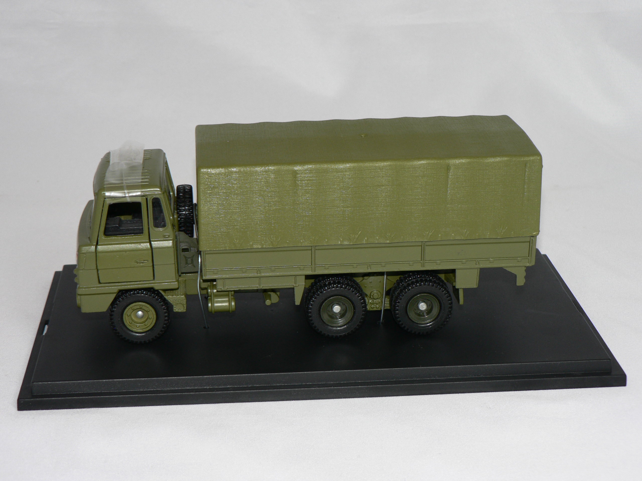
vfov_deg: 22.6
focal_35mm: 65
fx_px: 1206
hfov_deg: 29.8
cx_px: 321
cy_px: 240
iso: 80
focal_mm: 10.9
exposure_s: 1/60
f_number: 3.2
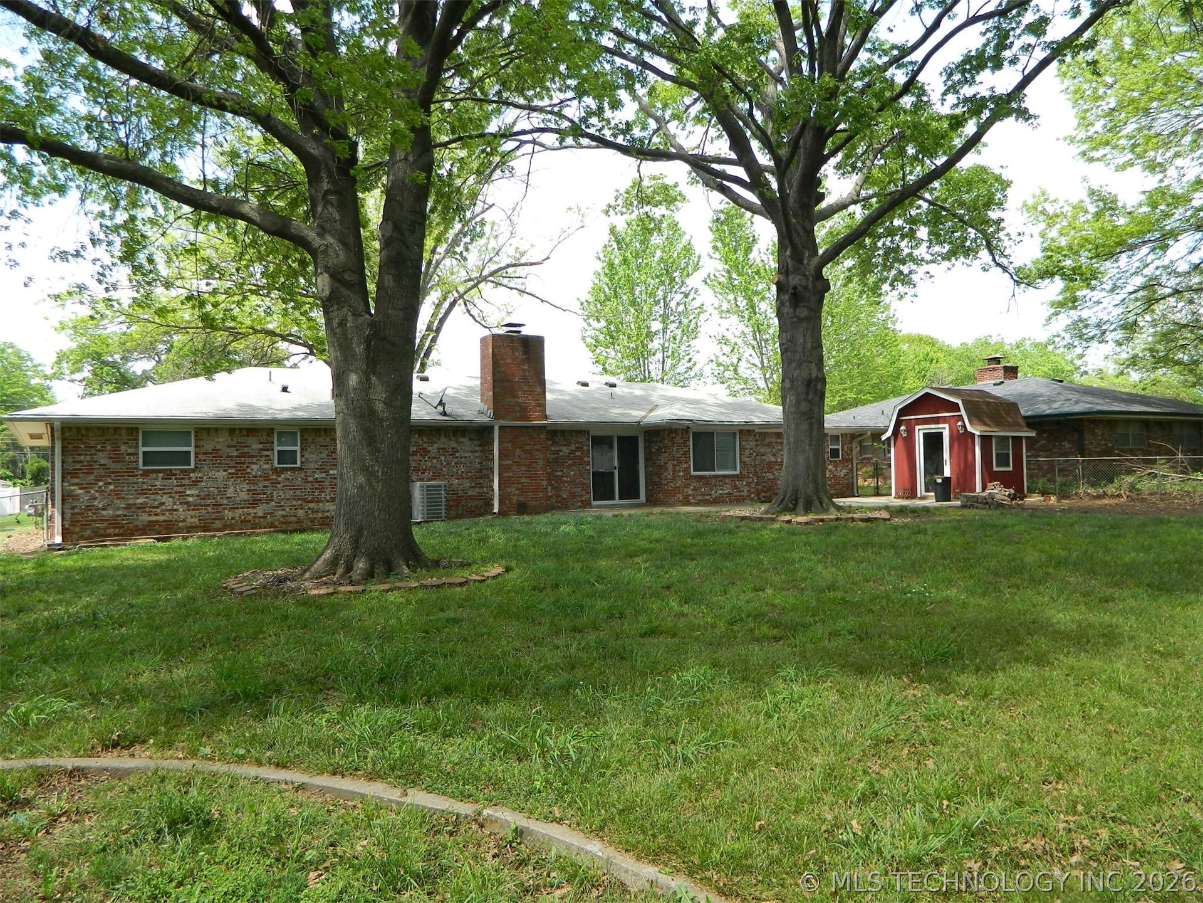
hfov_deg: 69.4
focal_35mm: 25
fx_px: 869
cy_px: 452
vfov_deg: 54.9
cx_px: 602
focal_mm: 4.5
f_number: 3.1
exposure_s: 1/250
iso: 80
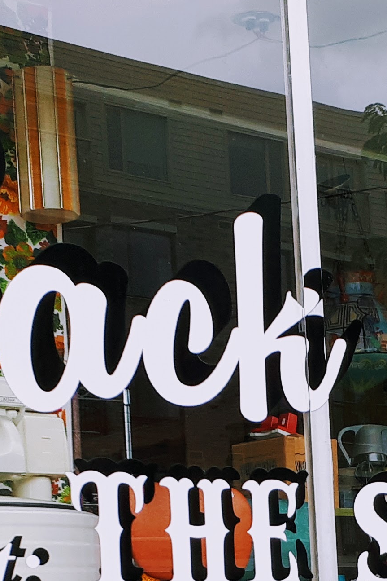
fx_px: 1612
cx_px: 314
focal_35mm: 100
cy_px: 550
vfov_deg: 19.9
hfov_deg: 13.6
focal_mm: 3.6
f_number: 1.9
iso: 40
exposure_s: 1/420
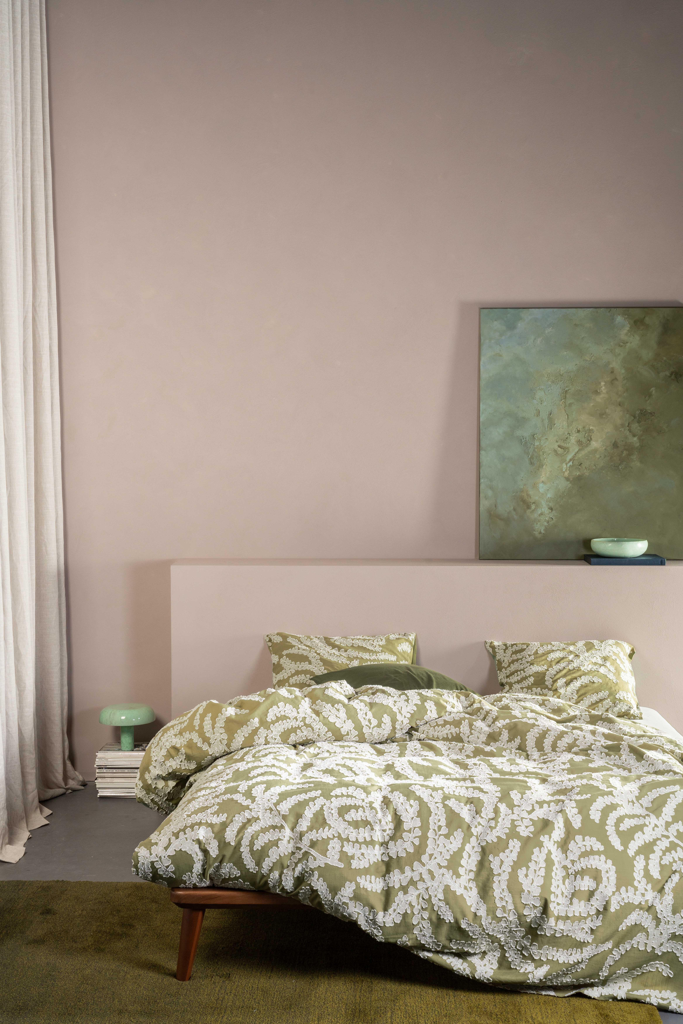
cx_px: 342
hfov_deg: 27.5
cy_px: 512
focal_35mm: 49
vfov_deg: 40.3
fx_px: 1394
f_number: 13
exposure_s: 1/125
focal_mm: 49
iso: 250
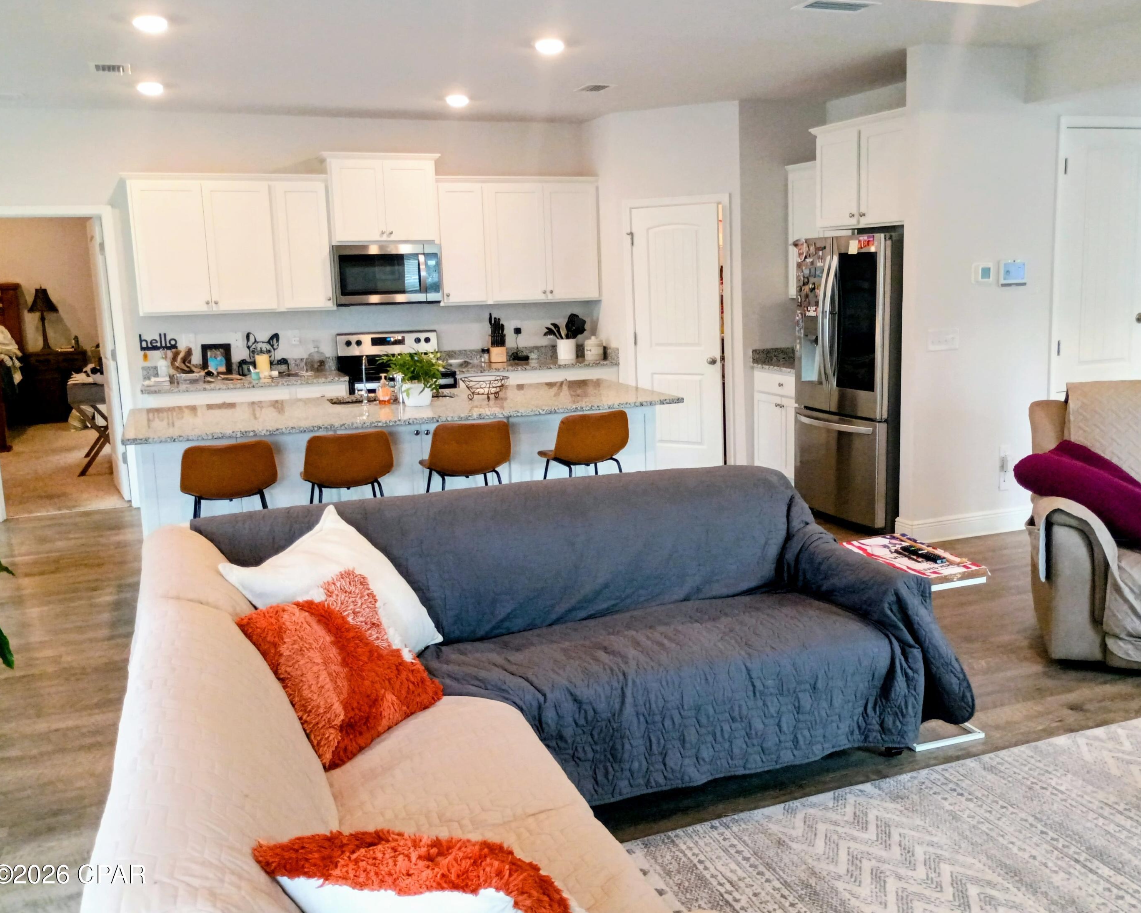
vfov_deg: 47.1
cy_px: 448
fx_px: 1047
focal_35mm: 31
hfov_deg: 57.1
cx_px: 616
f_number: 1.8
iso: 100
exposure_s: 1/60
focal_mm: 4.27
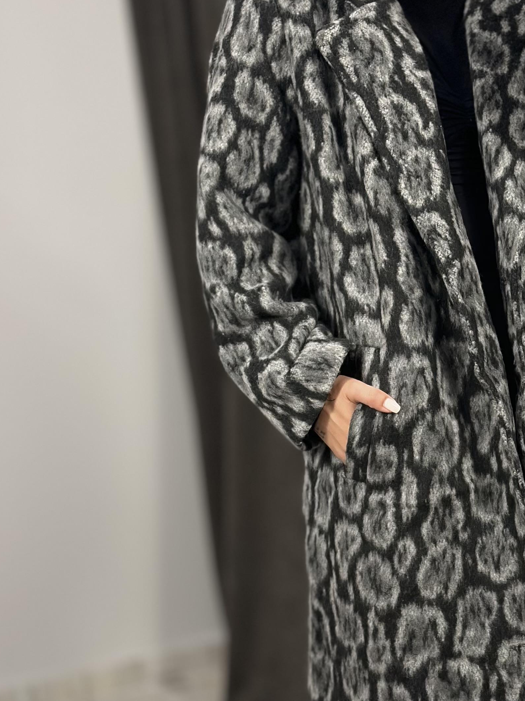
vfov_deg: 21.5
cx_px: 435
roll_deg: +4.4
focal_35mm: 91
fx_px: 1840
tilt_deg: -29.9
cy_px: 362
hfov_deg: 16.1
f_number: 1.78
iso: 80
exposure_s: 1/50
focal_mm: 6.86
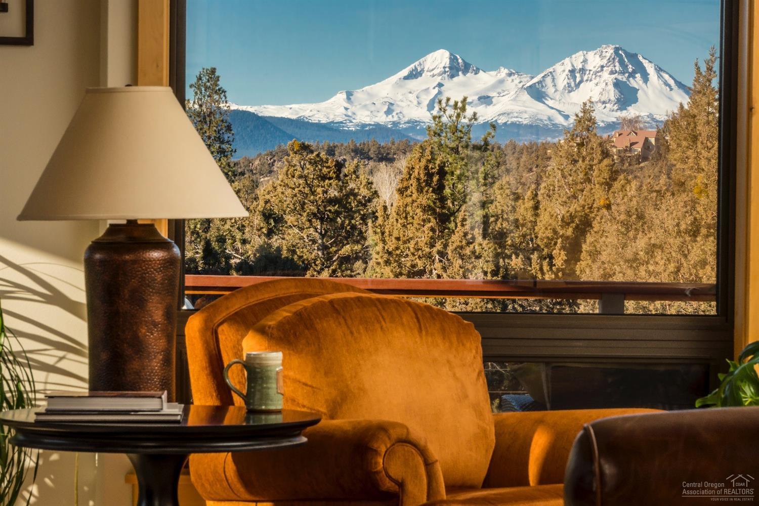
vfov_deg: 9.8
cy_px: 253
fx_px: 2941
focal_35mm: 140
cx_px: 380
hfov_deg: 14.7
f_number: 20
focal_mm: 93
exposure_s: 1/160
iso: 500
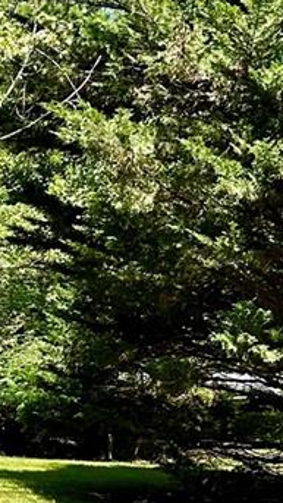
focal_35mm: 117
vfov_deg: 18.2
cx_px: -350
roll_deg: -1.0
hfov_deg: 9.4
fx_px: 1560
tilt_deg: +1.9
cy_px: 387
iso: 80
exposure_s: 1/1845
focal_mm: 6.86
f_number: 1.78
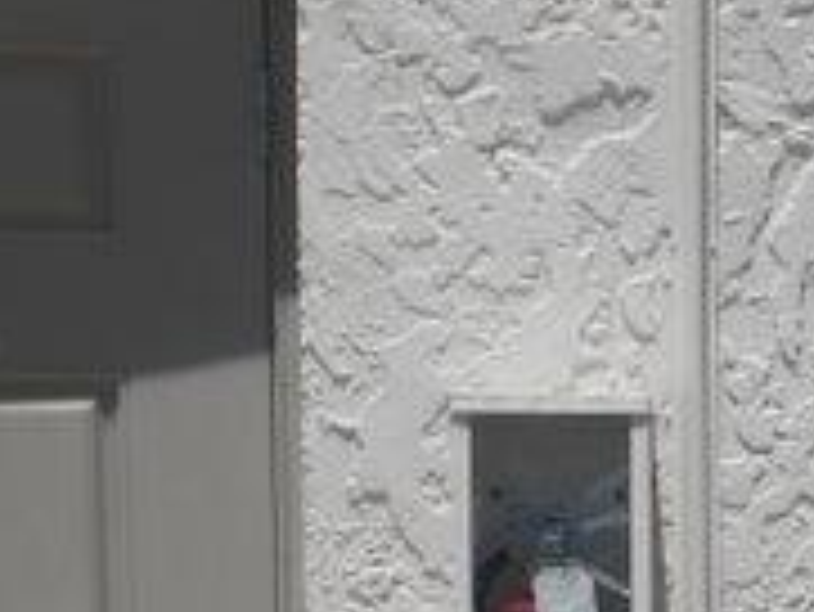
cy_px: 760
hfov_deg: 20.1
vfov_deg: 15.4
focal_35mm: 92
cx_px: 953
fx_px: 2165
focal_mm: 4.6
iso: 80
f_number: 3.5
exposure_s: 1/2000
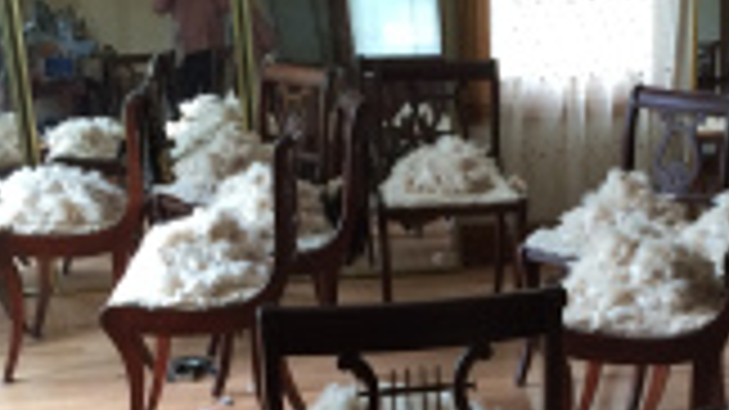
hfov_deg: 29.9
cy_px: 415
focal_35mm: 70
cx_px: 486
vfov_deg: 16.8
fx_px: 1353
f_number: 2.2
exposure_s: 1/30
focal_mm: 4.15
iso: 100
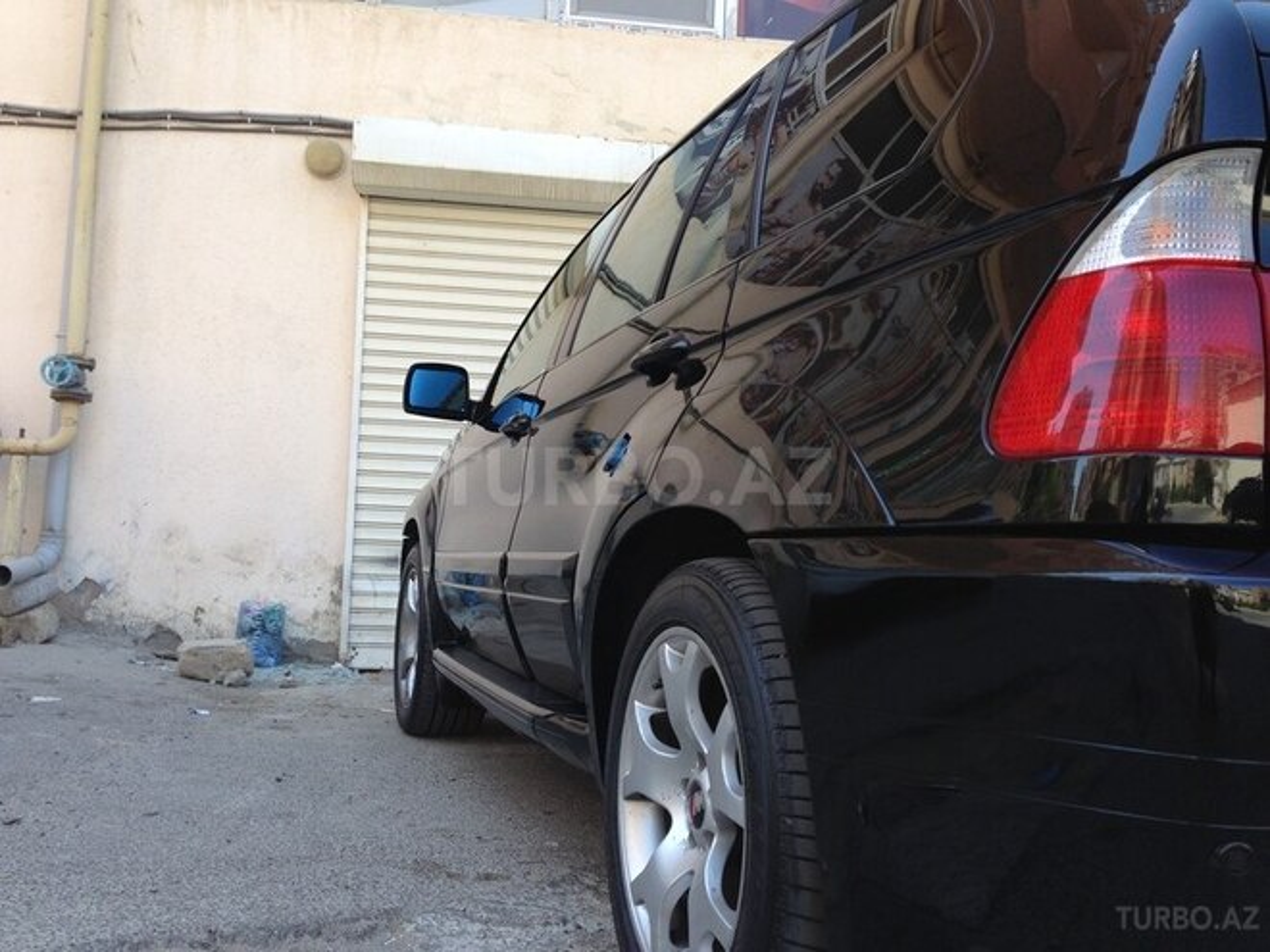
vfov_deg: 42.9
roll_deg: -3.0
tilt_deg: +4.9
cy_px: 476
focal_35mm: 33
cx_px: 635
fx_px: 1211
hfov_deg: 55.4
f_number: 2.4
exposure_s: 1/216
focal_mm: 4.12
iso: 50
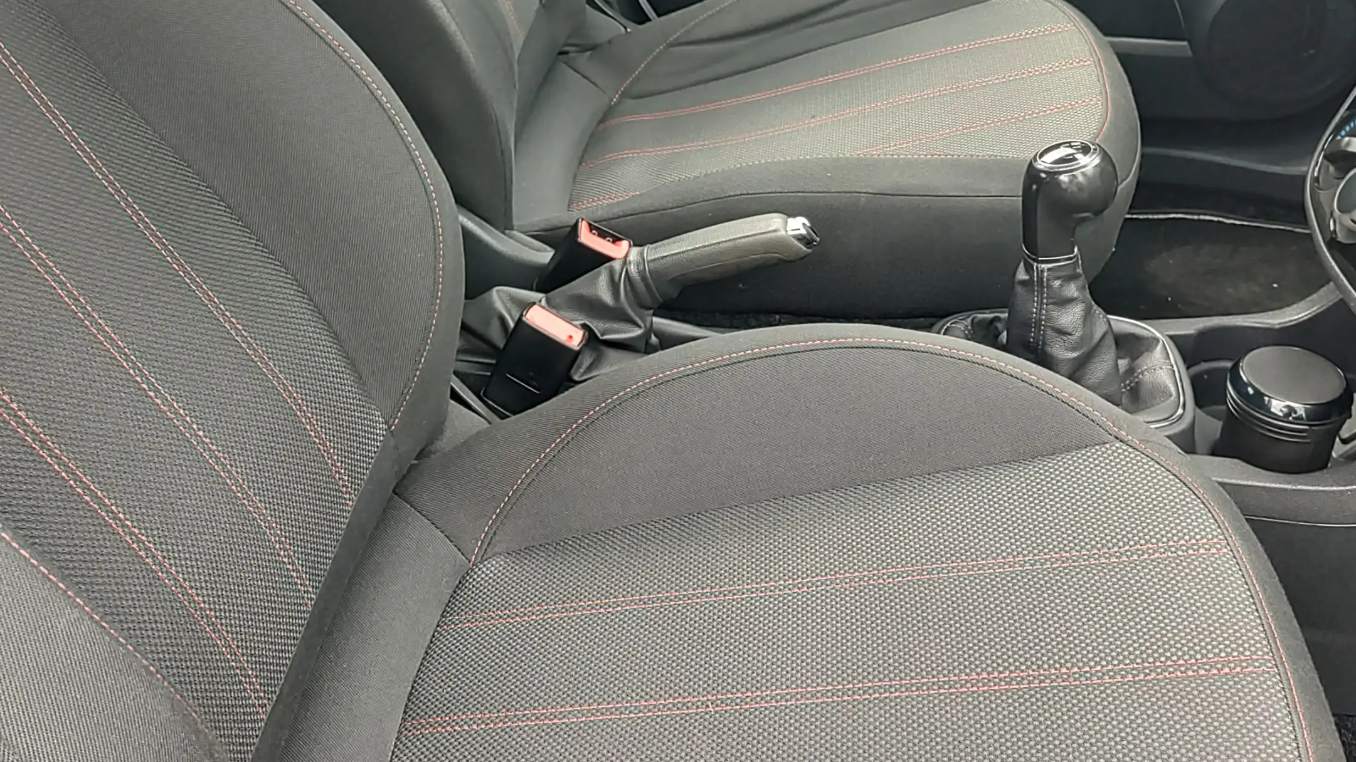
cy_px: 224
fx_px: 1438
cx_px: 486
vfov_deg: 29.4
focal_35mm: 40
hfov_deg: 49.8
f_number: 1.8
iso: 100
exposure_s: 1/114
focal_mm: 5.56
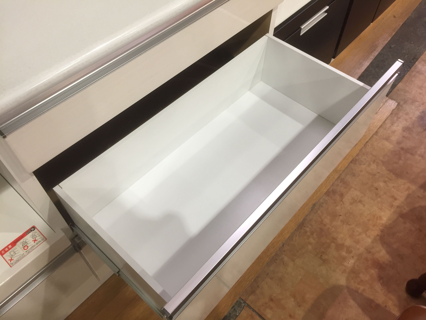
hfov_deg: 61.7
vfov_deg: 48.2
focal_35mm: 29
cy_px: 160
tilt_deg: -52.7
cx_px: 213
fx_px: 357
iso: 80
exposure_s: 1/30
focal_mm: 4.15
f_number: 2.2
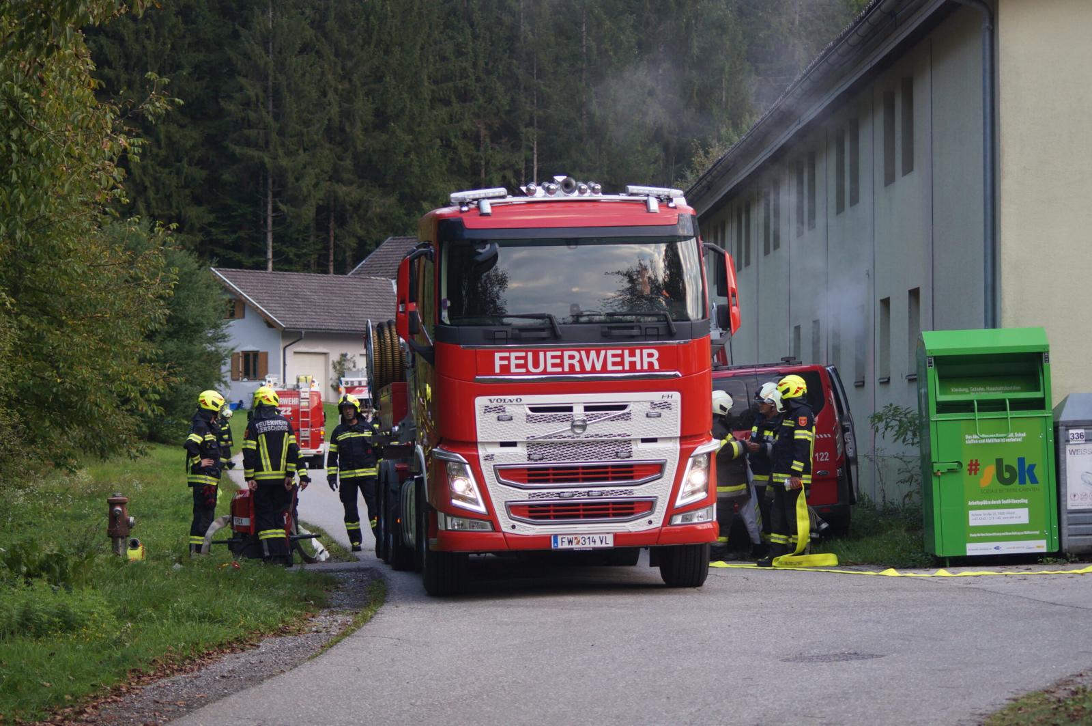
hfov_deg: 19.5
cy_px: 363
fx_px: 3181
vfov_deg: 13.0
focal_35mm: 105
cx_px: 546
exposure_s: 1/125
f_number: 4
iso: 400
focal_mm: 70
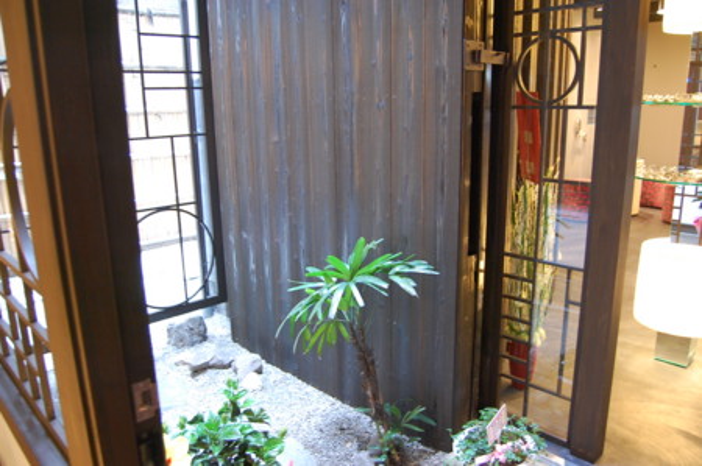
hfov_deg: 67.4
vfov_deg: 47.8
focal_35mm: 27
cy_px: 233
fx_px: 526
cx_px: 351
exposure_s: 1/8
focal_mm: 18
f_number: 3.5
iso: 800
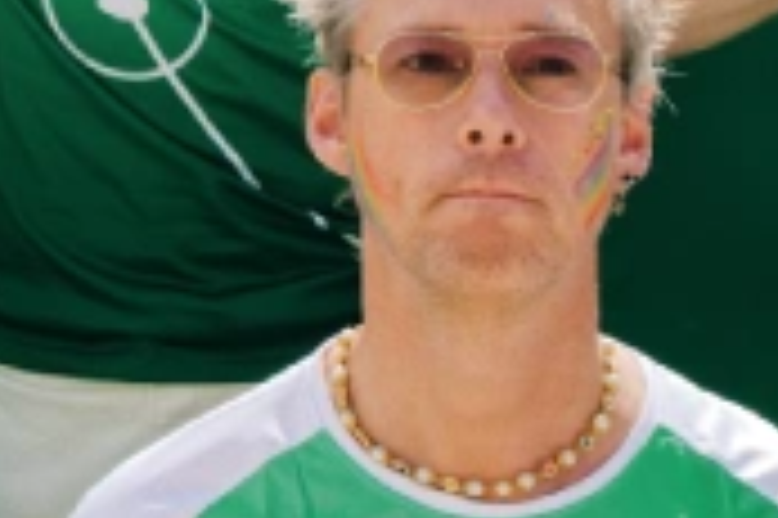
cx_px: -1677
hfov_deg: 7.0
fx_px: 5635
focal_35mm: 261
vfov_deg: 5.2
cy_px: -489
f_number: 3.6
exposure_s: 1/450
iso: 160
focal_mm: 27
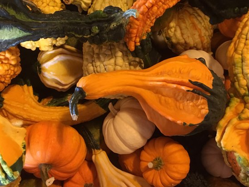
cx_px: 120
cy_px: 63
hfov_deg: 44.8
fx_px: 302
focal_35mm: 42
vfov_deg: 34.0
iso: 200
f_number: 2.2
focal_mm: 4.15
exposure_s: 1/17
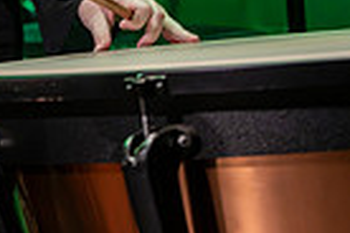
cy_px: -222
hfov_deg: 3.5
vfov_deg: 2.3
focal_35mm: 588
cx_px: -256
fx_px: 5716
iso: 4000
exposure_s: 1/640
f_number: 2.8
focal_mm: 140
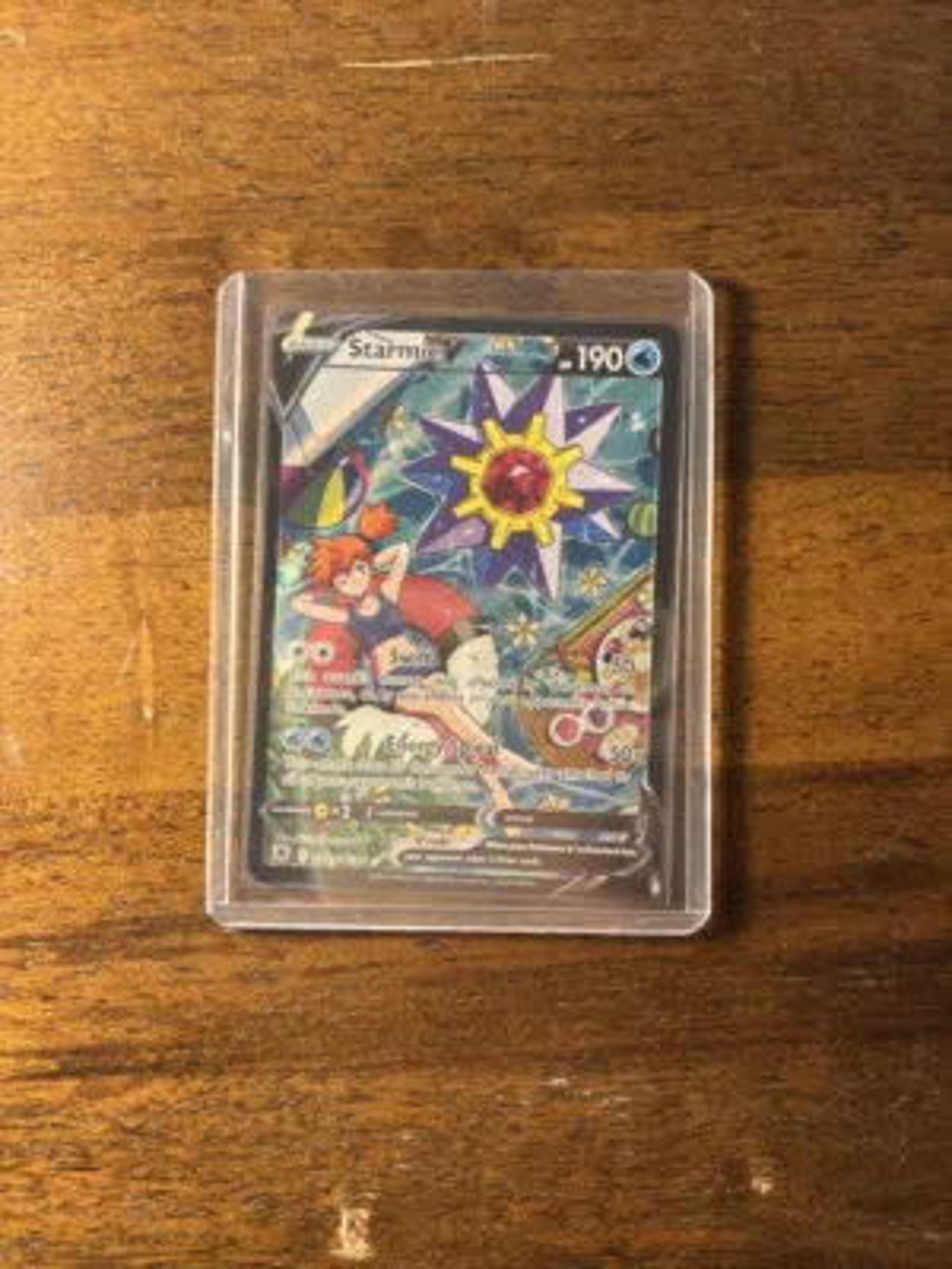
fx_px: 953
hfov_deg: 53.1
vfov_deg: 67.3
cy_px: 634
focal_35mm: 26
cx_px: 476
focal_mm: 5.96
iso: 80
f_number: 1.6
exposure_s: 1/50
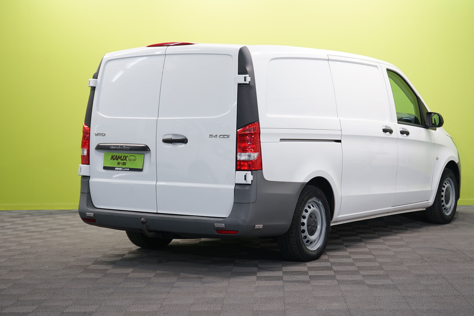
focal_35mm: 64
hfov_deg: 31.4
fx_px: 843
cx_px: 267
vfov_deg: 21.2
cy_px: 147
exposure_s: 1/25
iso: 400
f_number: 5.6
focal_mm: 55
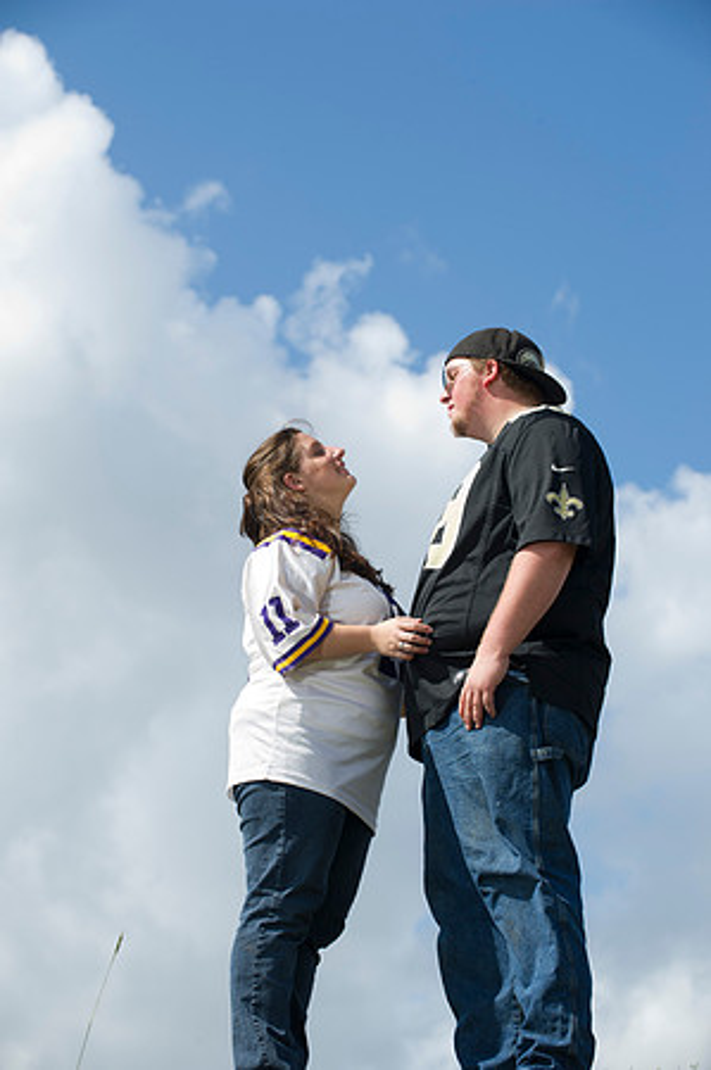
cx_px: 356
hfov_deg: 12.4
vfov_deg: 18.6
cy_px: 535
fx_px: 3266
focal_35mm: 110
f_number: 7.1
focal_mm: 110
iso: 200
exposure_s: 1/250
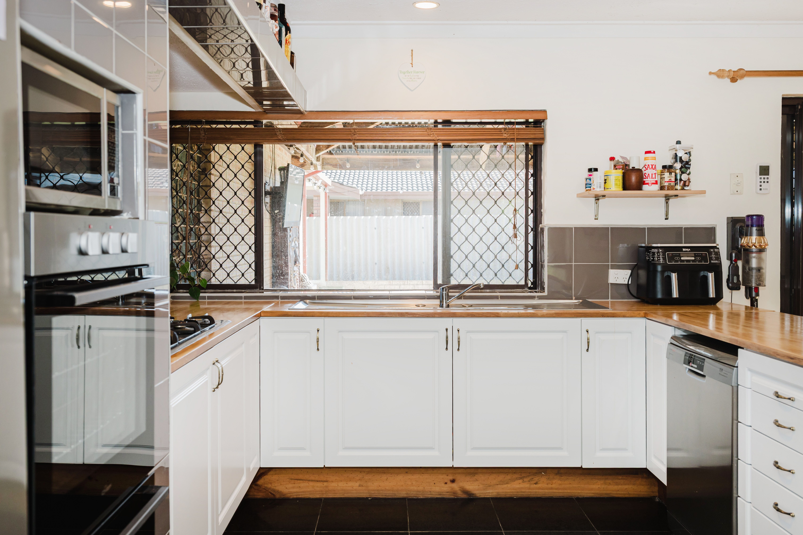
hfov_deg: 59.5
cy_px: 268
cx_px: 402
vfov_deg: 41.7
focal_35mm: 32
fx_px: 703
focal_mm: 31.5
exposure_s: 1/100
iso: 200
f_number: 5
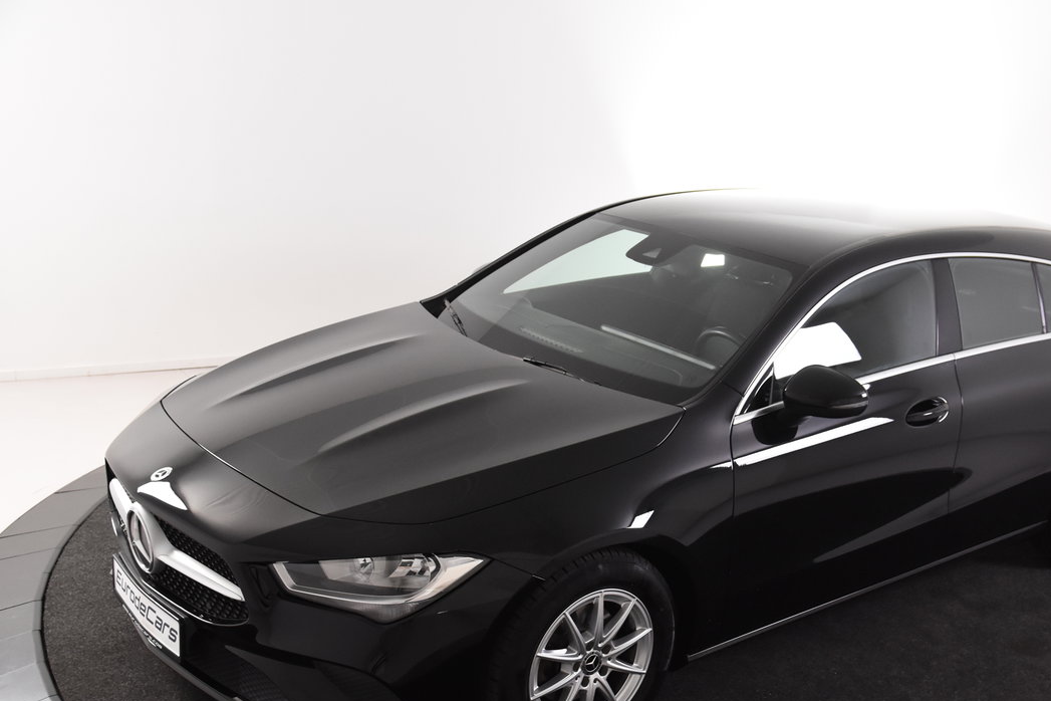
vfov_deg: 30.4
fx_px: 1284
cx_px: 626
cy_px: 427
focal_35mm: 44
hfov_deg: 44.3
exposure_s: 1/80
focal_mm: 24
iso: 1600
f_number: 4.5
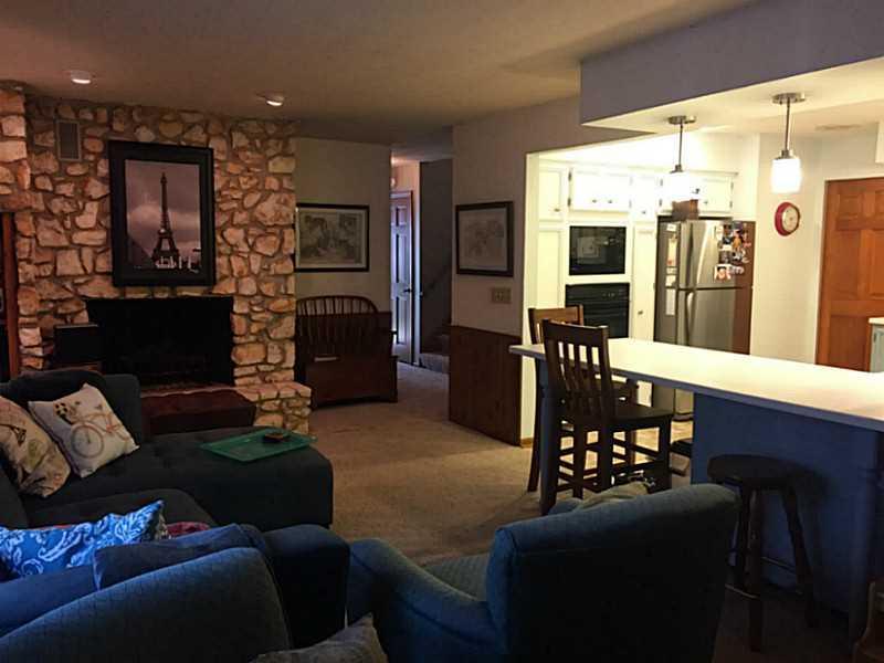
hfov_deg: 61.7
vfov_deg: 48.2
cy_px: 332
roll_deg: -0.8
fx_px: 741
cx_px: 442
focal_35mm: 29
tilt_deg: -6.7
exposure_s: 1/30
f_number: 2.2
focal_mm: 4.15
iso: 160
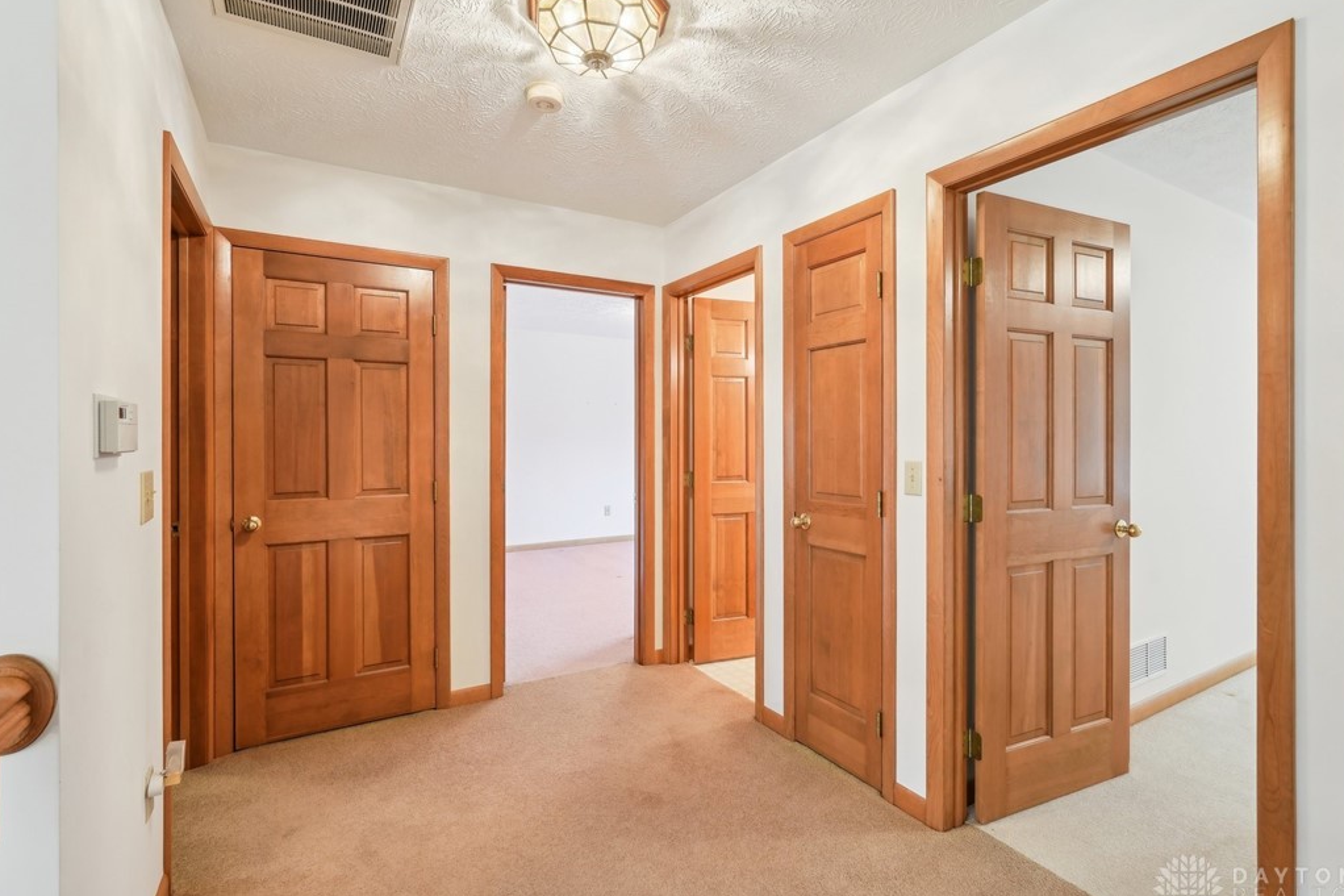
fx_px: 635
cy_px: 439
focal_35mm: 17
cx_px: 689
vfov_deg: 70.4
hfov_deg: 93.3
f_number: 8
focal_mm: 16
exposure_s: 1/13
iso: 400
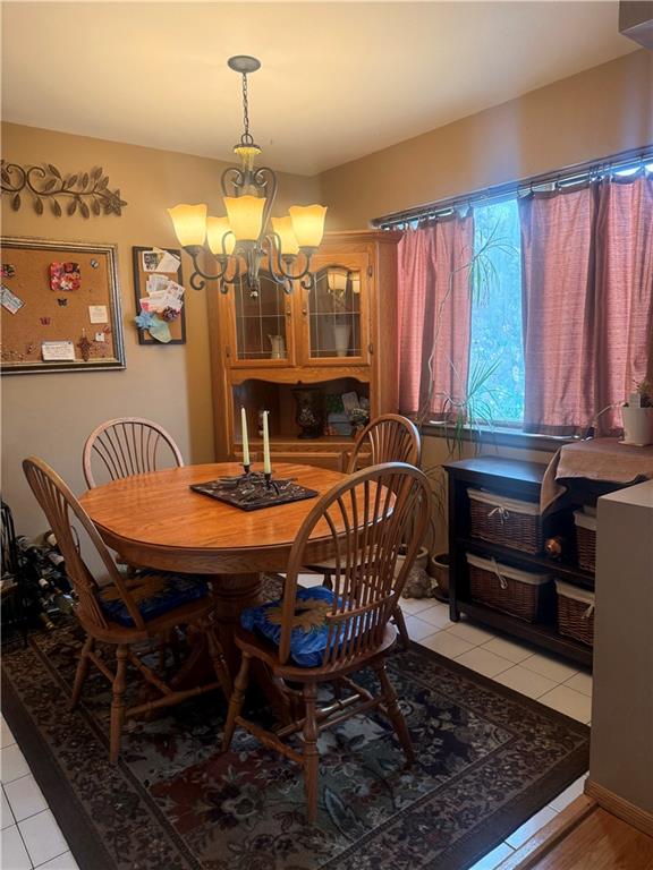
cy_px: 435
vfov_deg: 71.6
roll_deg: +0.3
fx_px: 604
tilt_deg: -7.7
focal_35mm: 24
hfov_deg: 56.8
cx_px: 326
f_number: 1.78
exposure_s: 1/120
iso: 250
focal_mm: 6.76
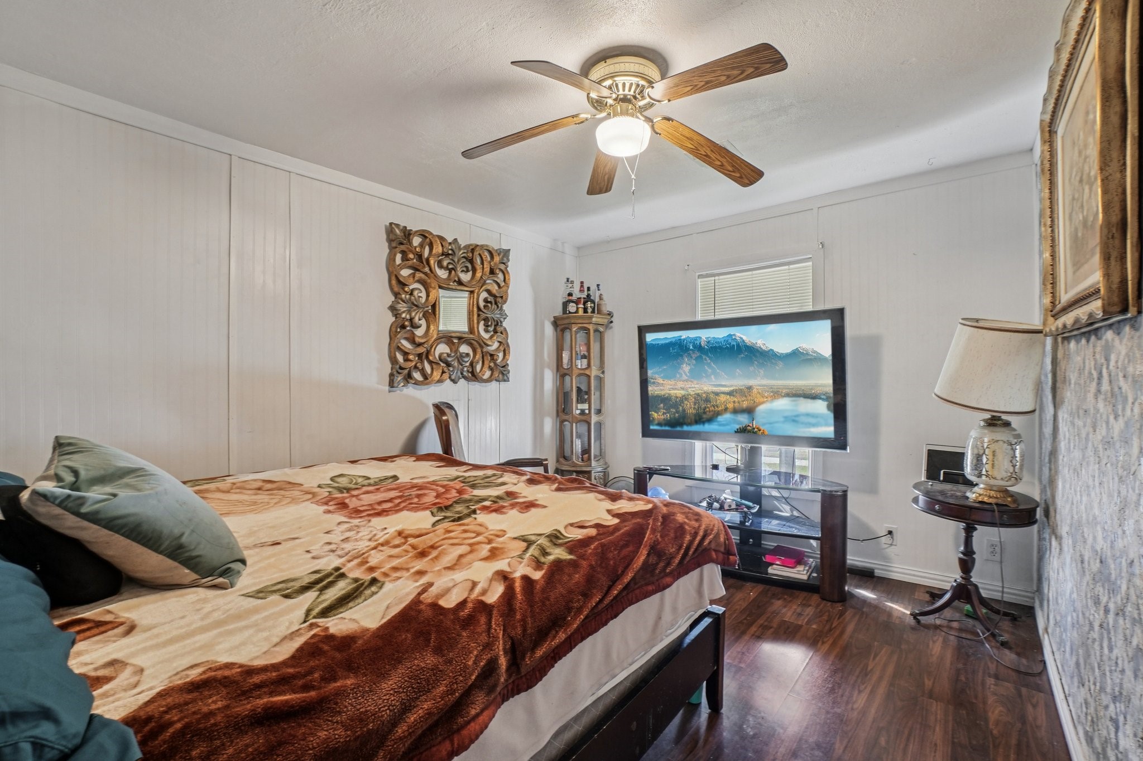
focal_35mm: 15
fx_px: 476
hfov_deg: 100.4
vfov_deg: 77.3
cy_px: 380
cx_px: 572
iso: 400
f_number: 8
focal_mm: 10
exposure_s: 1/6
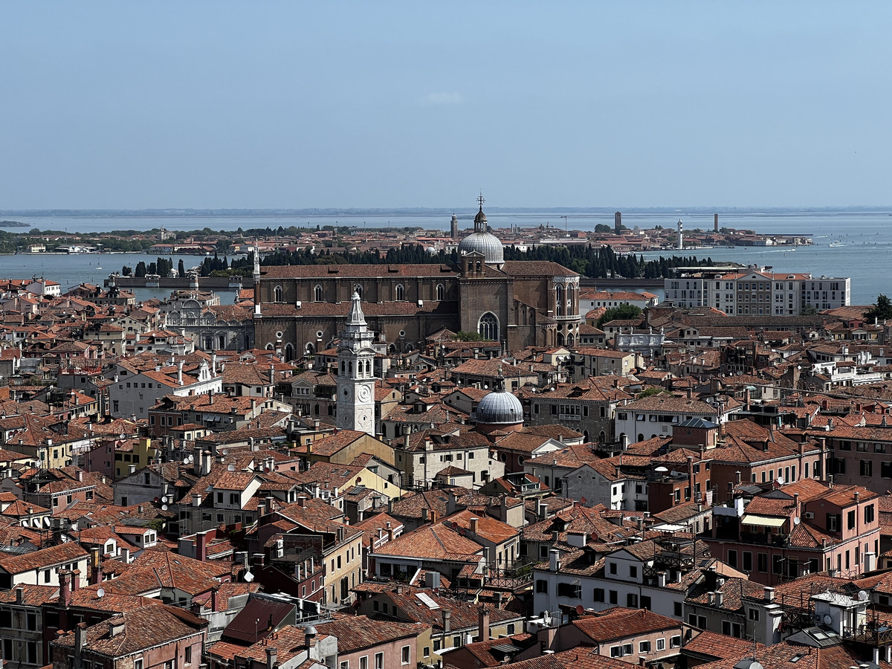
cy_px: 334
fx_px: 1984
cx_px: 446
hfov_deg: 25.3
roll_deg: +0.2
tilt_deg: -3.2
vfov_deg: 19.1
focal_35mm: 77
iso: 32
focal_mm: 9
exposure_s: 1/1130
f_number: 2.8
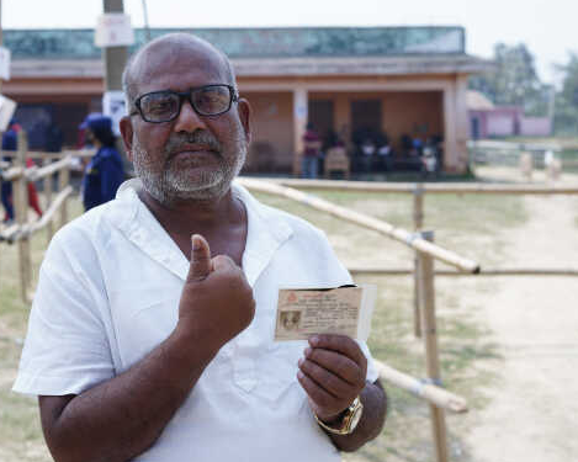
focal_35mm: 60
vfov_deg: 25.4
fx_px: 1026
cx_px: 254
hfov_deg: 31.4
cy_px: 230
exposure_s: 1/320
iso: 100
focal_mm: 50
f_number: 5
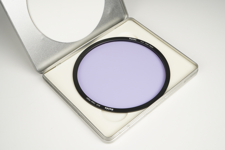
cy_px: 75
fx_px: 325
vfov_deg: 25.9
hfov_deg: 38.2
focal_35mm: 52
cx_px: 112
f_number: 18
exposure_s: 1/160
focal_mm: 52
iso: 200
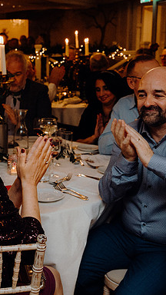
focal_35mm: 57
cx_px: -11
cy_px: 147
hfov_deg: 20.2
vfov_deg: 36.6
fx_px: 446
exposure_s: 1/160
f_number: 3.5
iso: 2500
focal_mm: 24
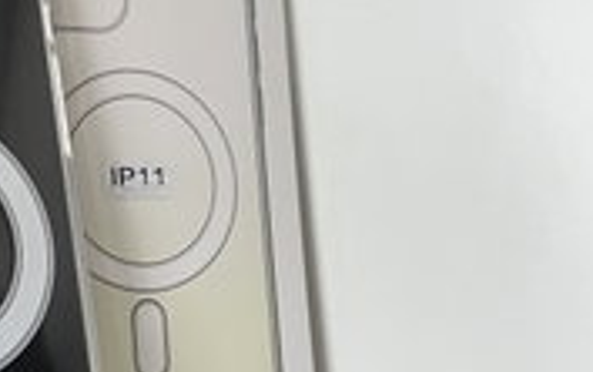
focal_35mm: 83
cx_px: 17
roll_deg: +2.0
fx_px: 1343
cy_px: 220
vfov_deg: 15.8
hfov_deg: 23.9
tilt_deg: +0.5
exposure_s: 1/46
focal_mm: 5.7
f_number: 1.5
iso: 500
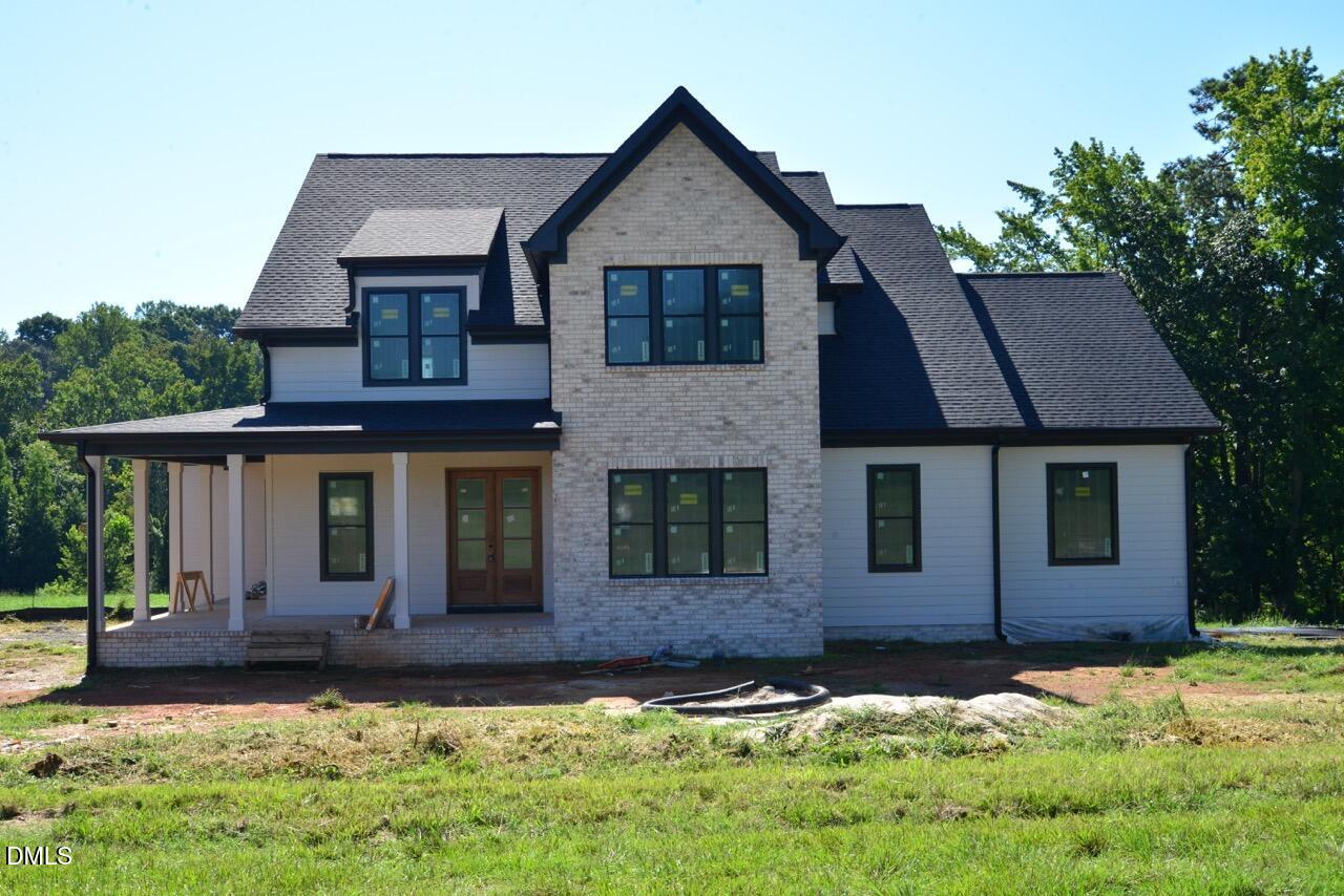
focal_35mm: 38
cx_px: 672
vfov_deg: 35.1
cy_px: 448
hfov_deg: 50.7
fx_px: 1419
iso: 640
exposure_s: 1/320
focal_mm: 38
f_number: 14
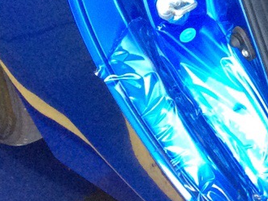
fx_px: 959
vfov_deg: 11.5
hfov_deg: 14.2
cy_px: -92
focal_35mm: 124
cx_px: 467
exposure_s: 1/24
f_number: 2.4
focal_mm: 3.3
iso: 125
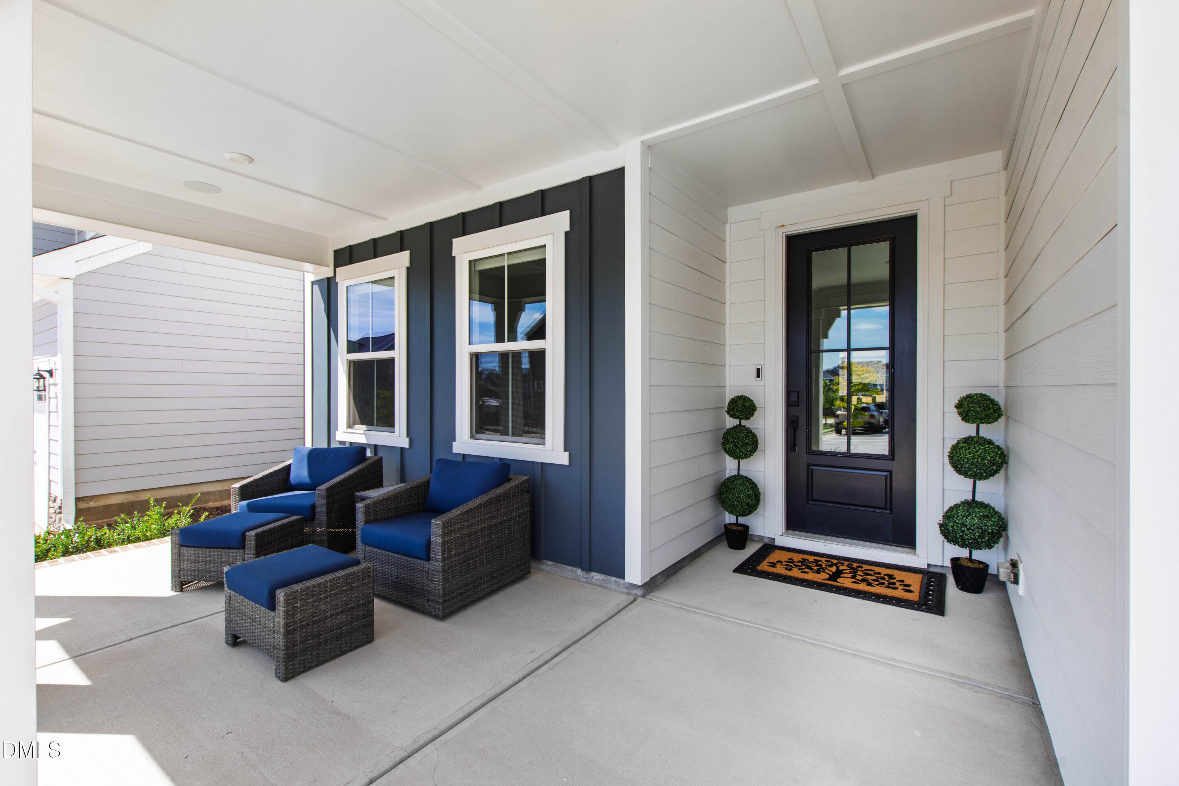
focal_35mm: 15
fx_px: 491
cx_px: 590
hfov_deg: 100.4
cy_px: 393
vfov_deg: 77.3
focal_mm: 10
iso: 100
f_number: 9
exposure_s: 1/80
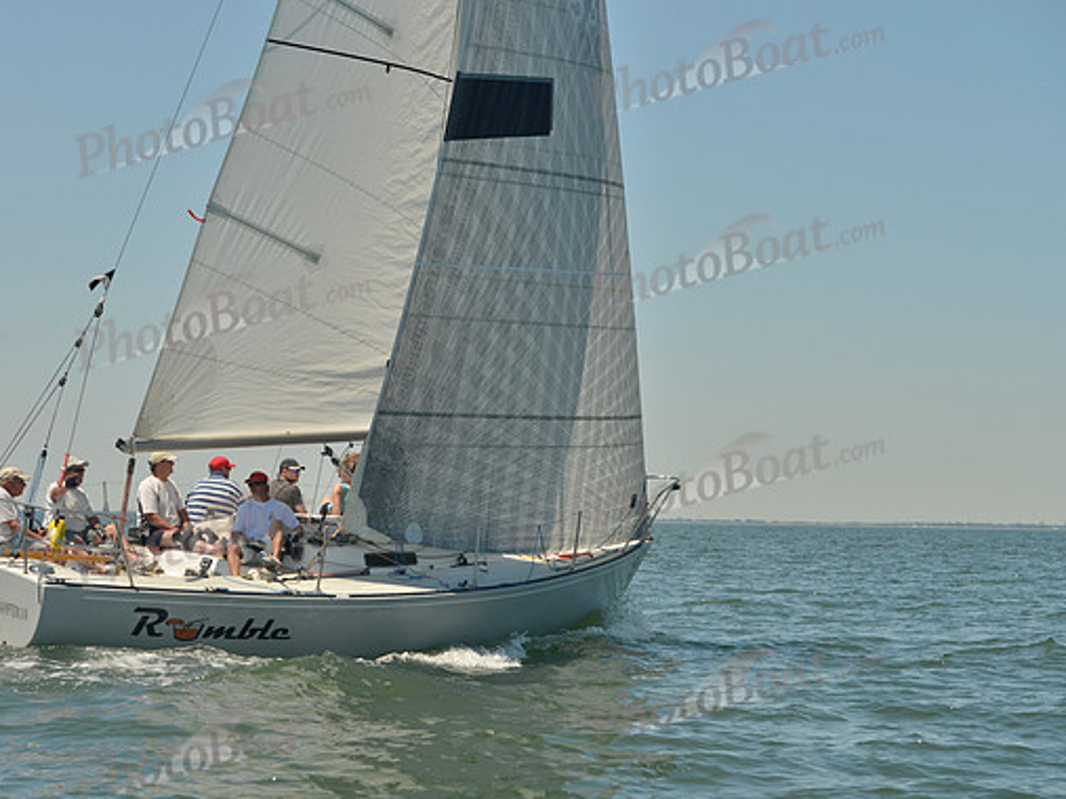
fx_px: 2371
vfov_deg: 19.1
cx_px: 481
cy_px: 396
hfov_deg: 25.3
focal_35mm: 77
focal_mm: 70
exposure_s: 1/640
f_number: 7.1
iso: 200
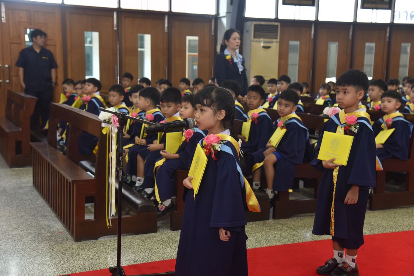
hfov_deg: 39.6
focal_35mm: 50
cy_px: 138
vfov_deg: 27.0
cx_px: 207
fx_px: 575
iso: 500
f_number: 4
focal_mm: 50
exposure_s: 1/50
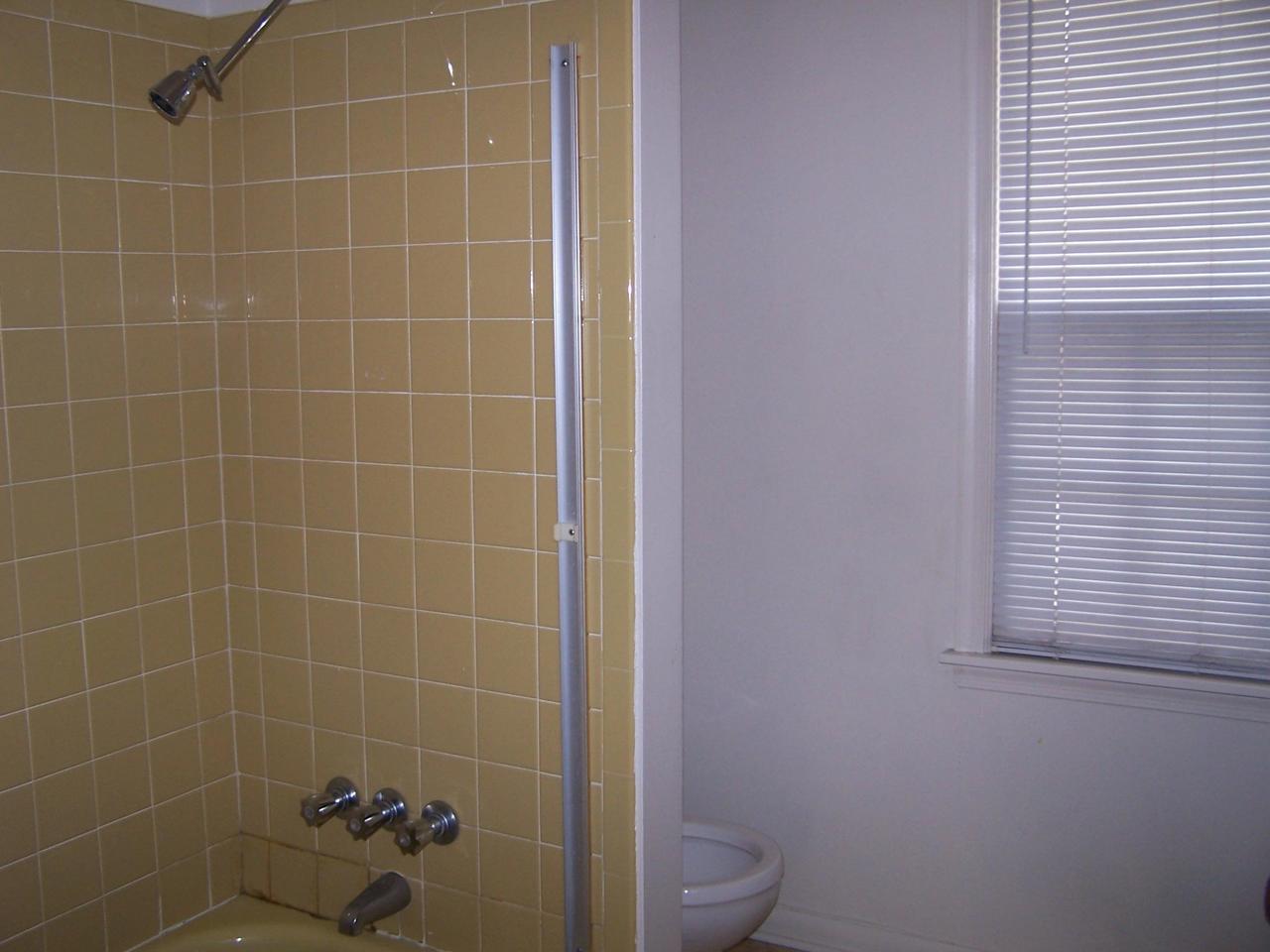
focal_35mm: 38
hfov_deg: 49.0
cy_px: 476
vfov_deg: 37.7
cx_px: 635
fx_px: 1394
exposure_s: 1/60
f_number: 2.8
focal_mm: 6.3
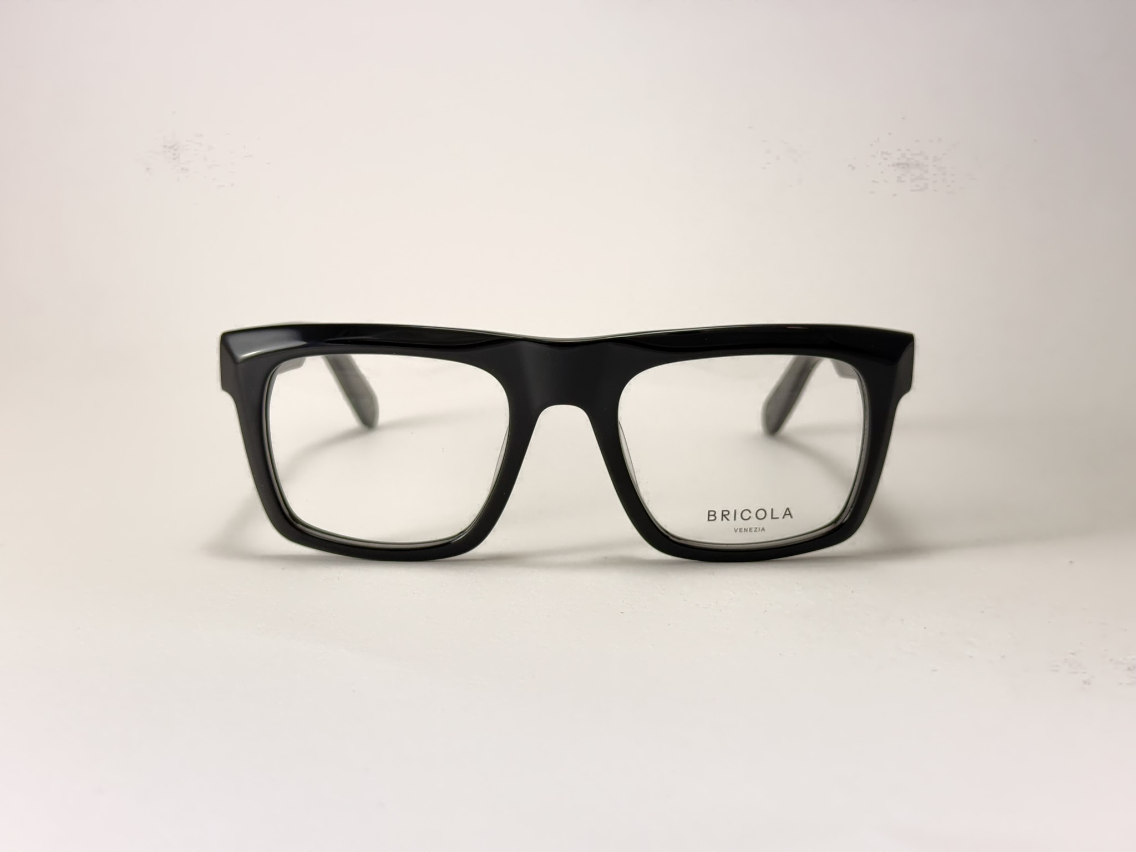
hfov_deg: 39.7
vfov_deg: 30.3
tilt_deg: -8.3
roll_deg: -0.5
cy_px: 426
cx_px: 568
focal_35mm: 48
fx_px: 1575
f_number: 1.78
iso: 64
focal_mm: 6.76
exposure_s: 1/100
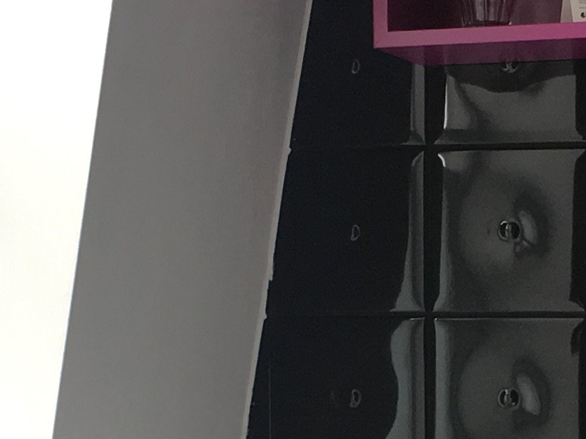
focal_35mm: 140
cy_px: 452
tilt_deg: -2.8
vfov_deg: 10.5
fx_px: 2370
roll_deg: +1.1
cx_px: 490
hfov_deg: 14.0
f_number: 2.2
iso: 40
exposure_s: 1/100
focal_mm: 4.15
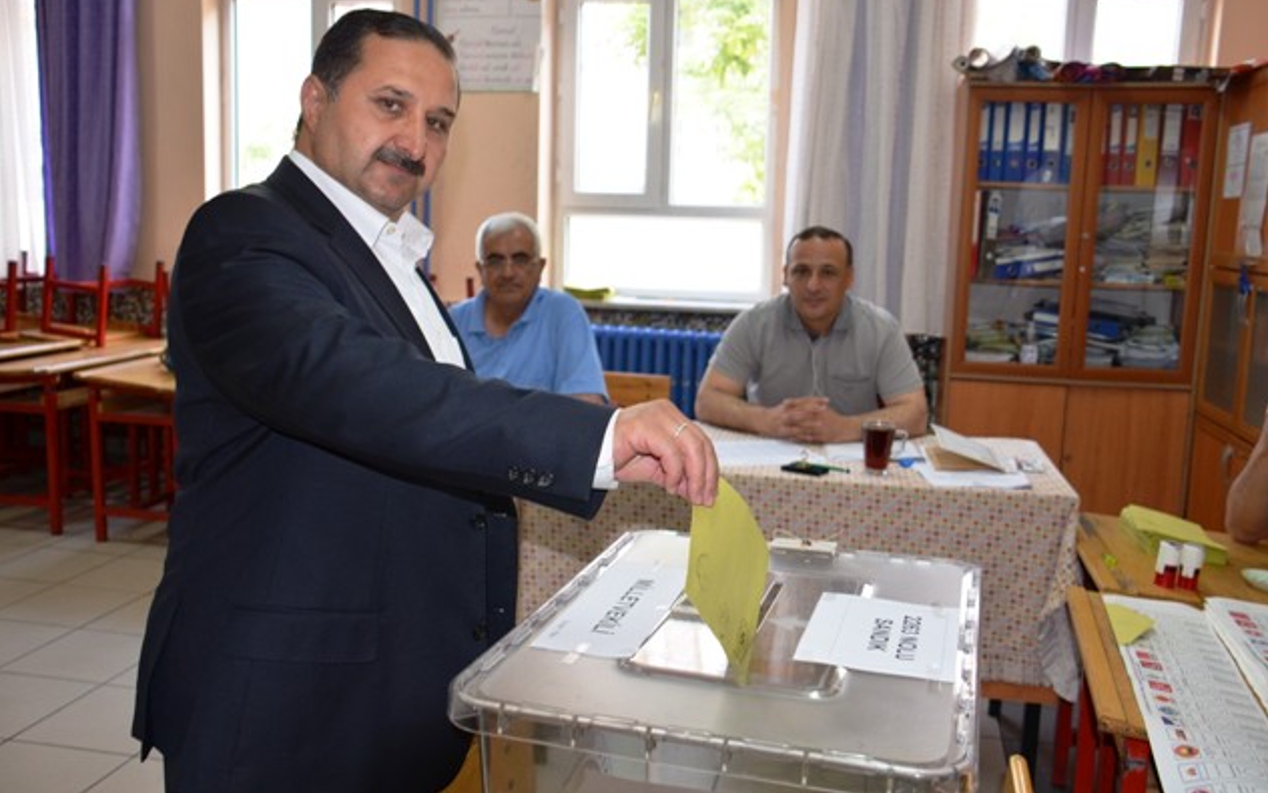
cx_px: 636
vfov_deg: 37.3
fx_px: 1175
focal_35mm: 34
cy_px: 369
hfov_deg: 56.7
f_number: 3.8
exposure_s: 1/60
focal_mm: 22
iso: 400
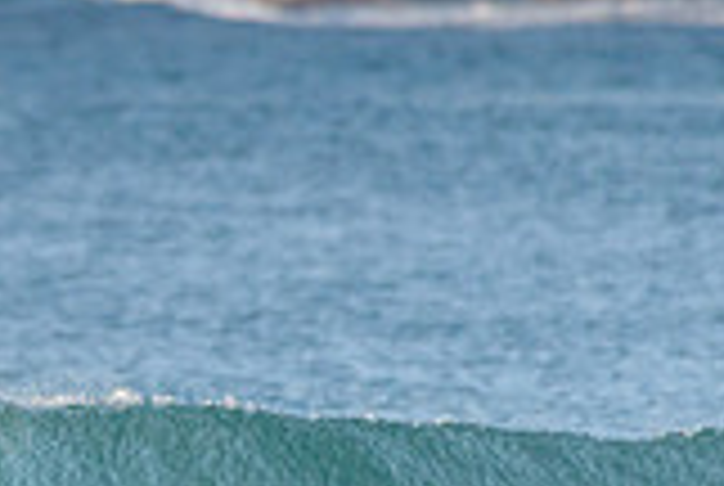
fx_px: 44447
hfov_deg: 0.9
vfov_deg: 0.6
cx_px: -420
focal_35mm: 2206
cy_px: 494
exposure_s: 1/2000
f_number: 5.6
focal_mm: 500
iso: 720
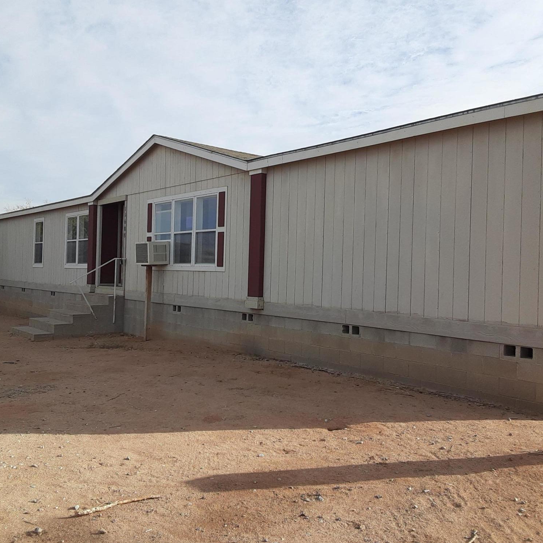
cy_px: 272
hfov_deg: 51.1
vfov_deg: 51.1
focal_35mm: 32
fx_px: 568
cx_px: 250
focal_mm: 2.91
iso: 40
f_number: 1.9
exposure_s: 1/1572
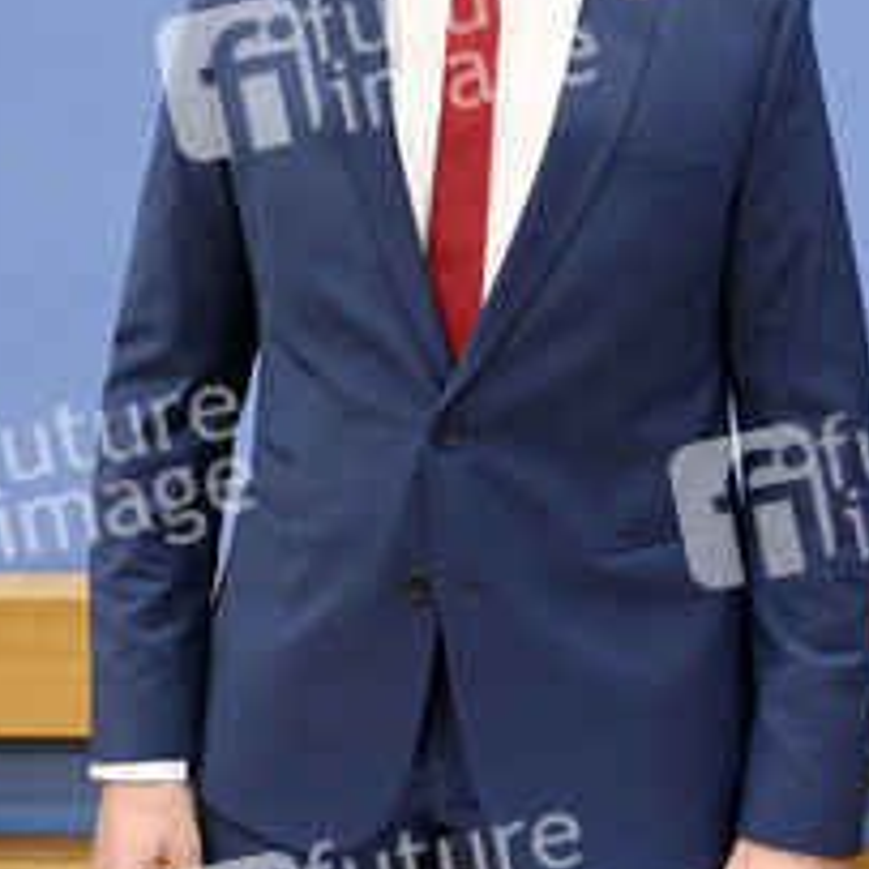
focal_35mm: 57
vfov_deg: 29.8
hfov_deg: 30.0
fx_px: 1619
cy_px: 274
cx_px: 501
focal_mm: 34
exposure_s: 1/500
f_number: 6.3
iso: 6400
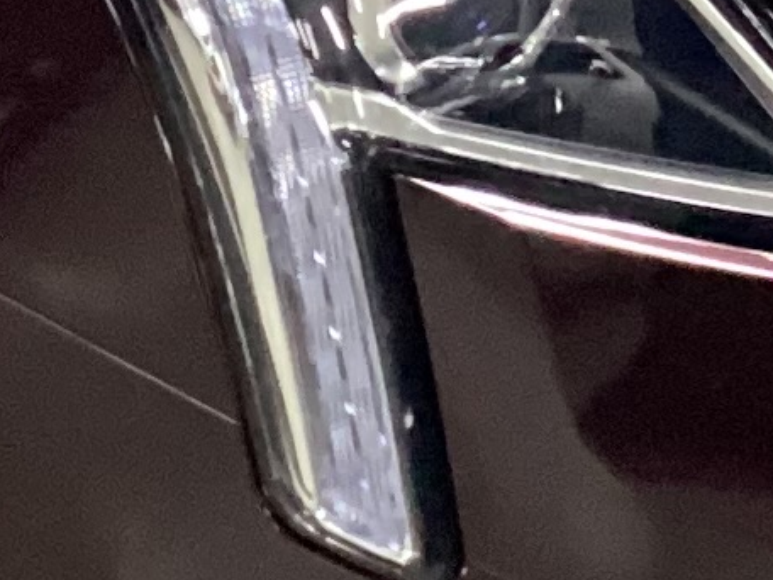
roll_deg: +1.2
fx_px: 4957
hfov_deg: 8.9
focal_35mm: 222
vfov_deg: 6.6
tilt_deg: -19.6
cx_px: 553
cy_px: -327
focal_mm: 3.3
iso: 400
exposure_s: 1/40
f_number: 2.4
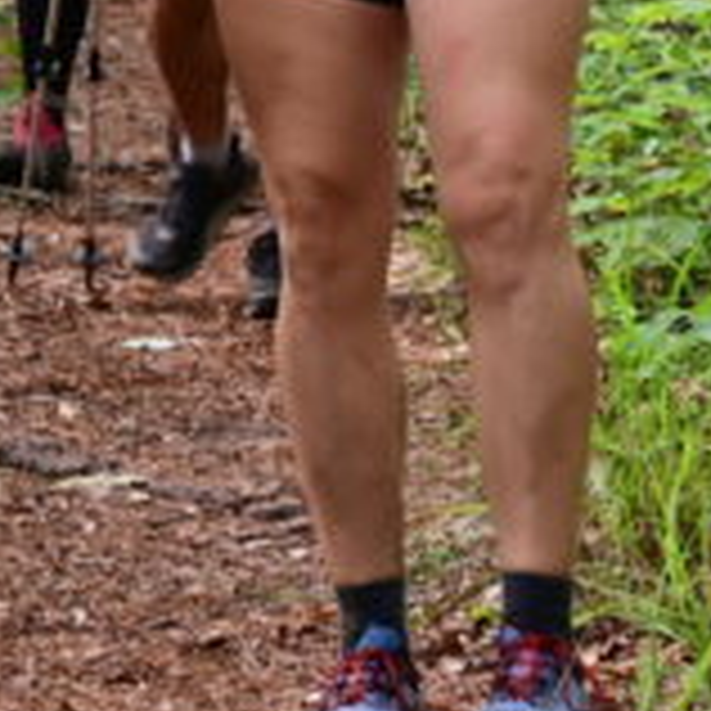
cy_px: -814
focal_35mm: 258
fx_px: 5995
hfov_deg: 6.8
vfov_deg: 6.5
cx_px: 230
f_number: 5
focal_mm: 40
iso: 180
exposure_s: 1/40
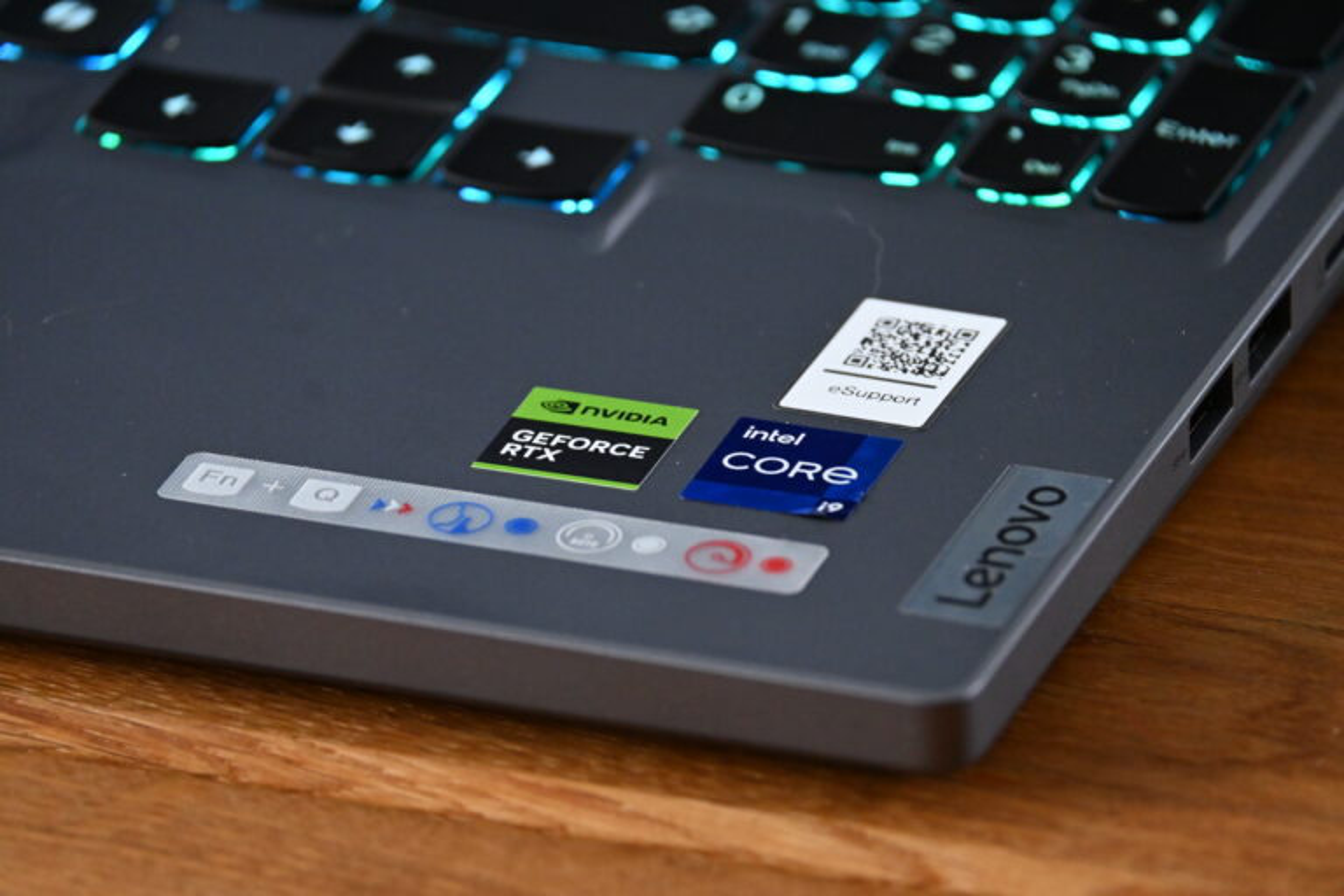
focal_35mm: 375
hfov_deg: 5.5
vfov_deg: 3.7
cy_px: 448
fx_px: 13999
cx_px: 672
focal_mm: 250
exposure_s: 1/160
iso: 3200
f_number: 6.3
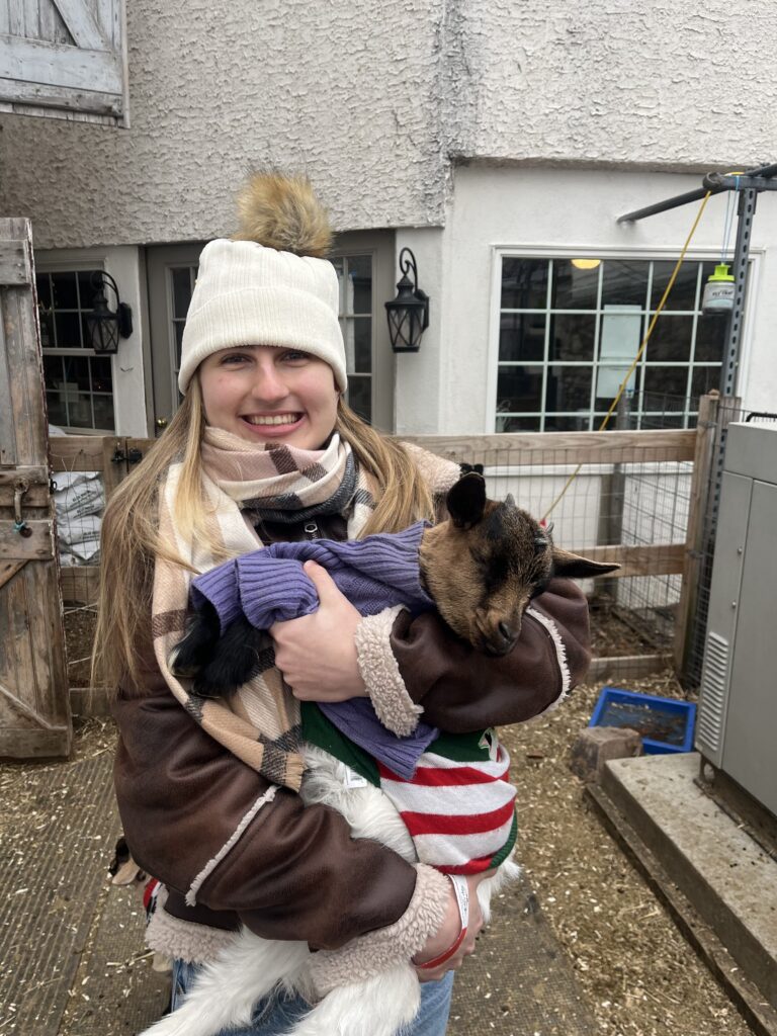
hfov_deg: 53.1
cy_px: 518
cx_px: 388
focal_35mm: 26
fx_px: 778
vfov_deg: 67.3
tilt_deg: -12.9
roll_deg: -0.6
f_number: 1.6
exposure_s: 1/459
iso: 50
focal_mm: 5.1
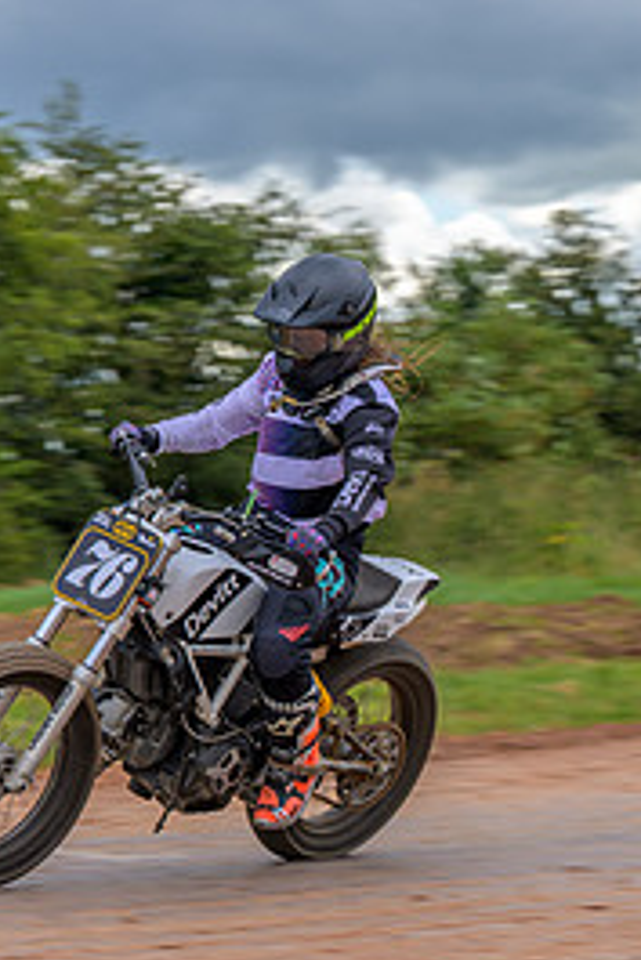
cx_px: 42
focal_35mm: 178
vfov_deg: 11.5
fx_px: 4748
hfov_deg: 7.7
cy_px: 203
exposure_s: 1/250
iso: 64
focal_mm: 70
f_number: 4
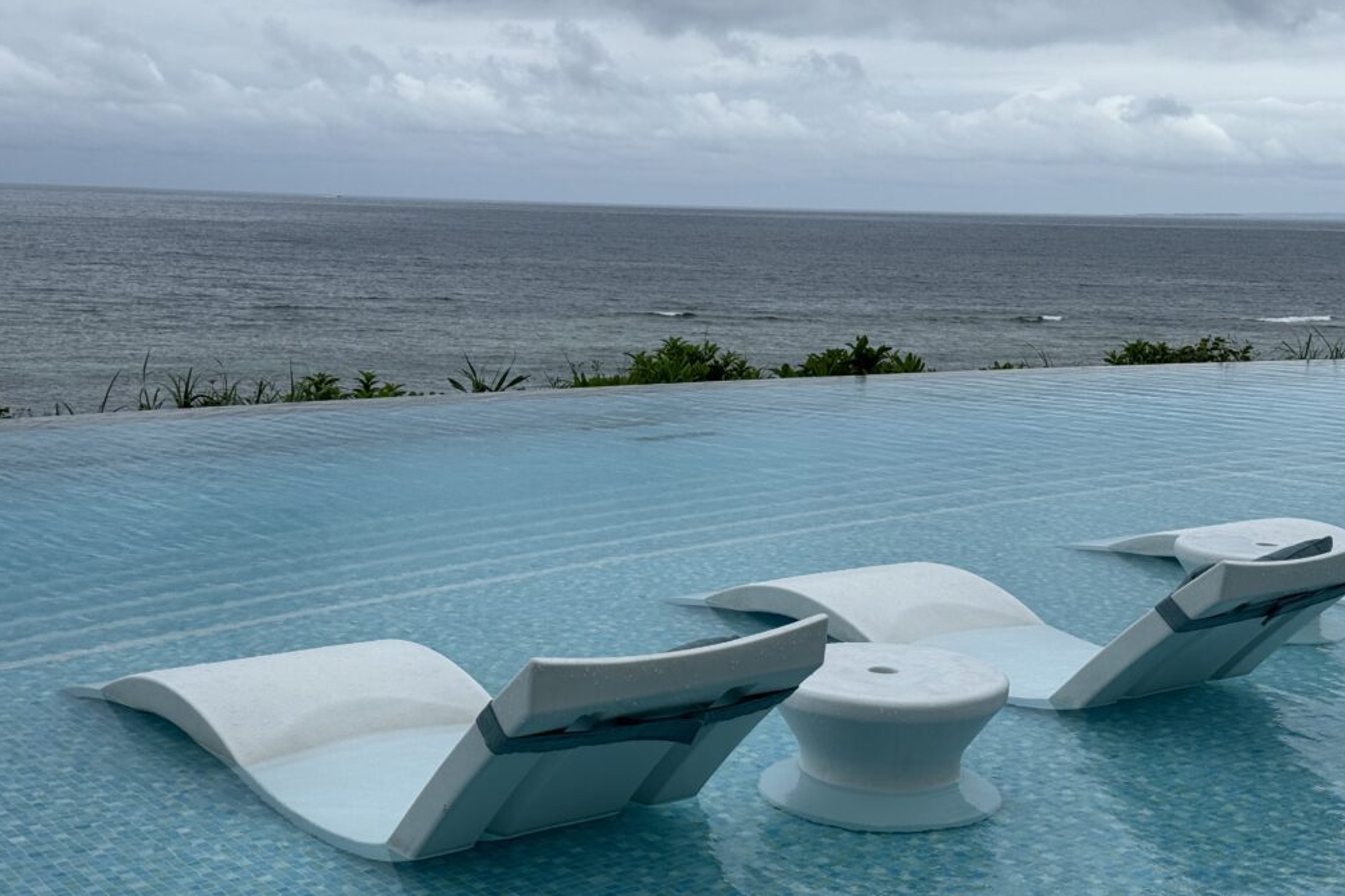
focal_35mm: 51
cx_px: 681
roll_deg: -2.3
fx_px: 1905
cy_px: 490
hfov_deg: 38.9
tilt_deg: -11.4
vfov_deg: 26.5
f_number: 1.78
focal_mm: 6.76
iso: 64
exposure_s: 1/4608
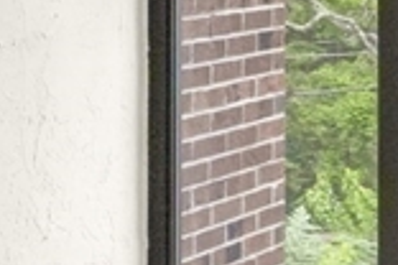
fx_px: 1197
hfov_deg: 14.6
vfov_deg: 12.0
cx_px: -459
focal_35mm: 108
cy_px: -149
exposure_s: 1.3
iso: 400
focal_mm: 11
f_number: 8
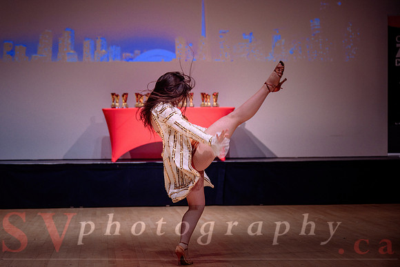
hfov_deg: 26.2
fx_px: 855
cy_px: 164
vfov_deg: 17.7
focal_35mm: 77
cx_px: 154
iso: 1600
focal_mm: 62
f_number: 2.8
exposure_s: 1/400
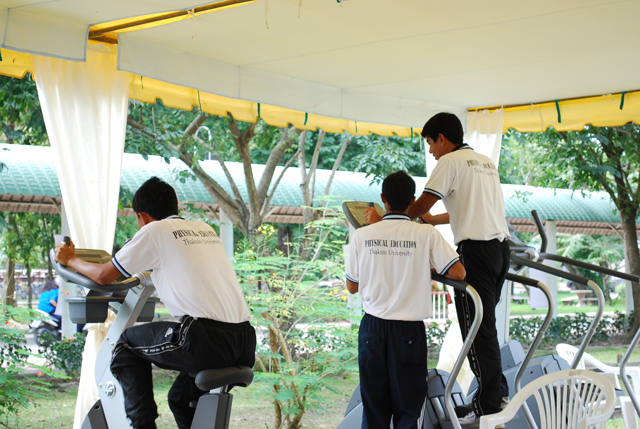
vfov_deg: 18.2
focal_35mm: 75
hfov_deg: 27.0
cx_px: 320
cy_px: 214
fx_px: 1335
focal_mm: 50
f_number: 5.6
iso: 400
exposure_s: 1/125
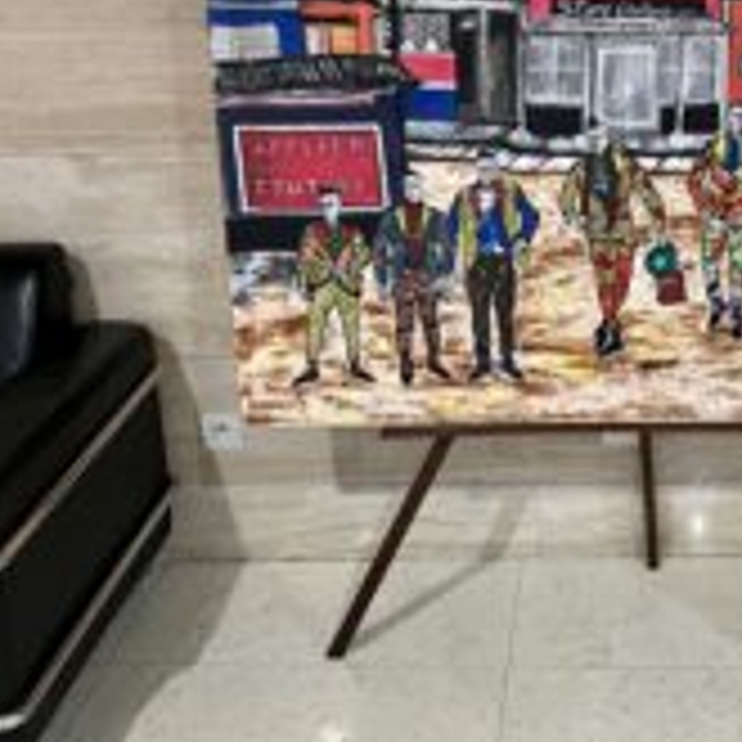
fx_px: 1213
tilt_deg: -19.1
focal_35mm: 50
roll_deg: +0.1
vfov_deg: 33.9
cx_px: 576
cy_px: 301
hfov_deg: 33.2
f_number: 1.5
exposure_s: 1/40
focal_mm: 5.7
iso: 640
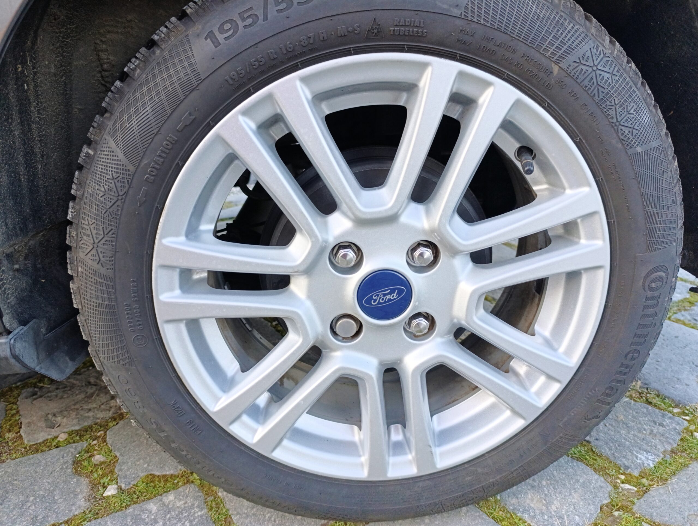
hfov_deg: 73.8
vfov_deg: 59.0
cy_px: 263
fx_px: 464
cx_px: 349
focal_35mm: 23
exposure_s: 1/100
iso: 400
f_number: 1.6
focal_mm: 6.14
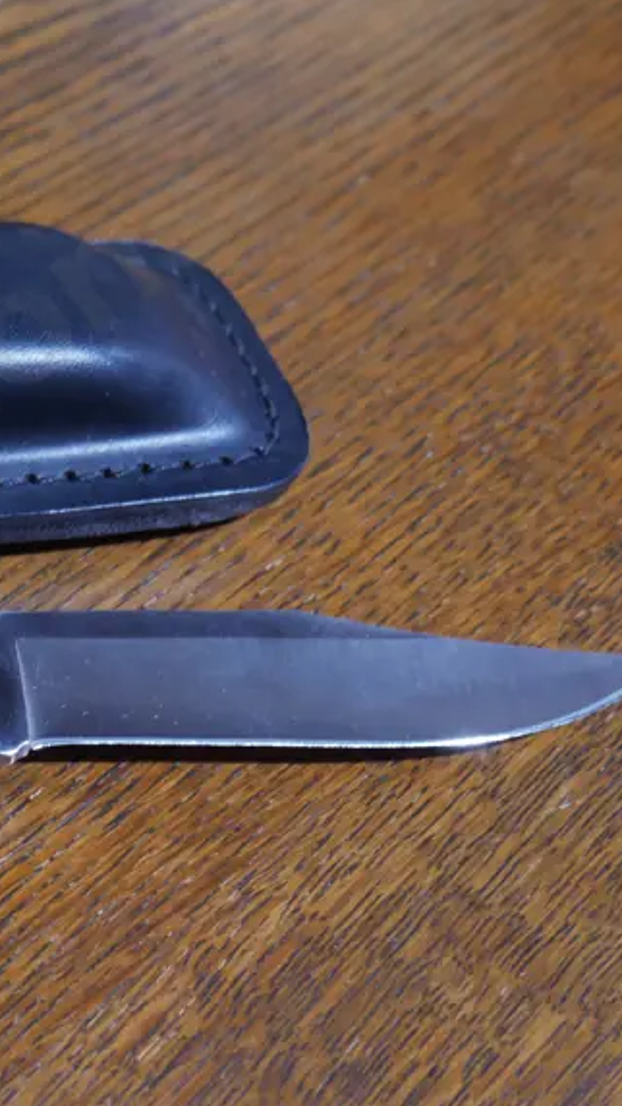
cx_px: -207
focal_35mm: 78
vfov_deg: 27.2
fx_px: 2286
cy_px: 509
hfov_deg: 14.8
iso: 1000
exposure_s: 1/60
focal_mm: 20
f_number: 4.4
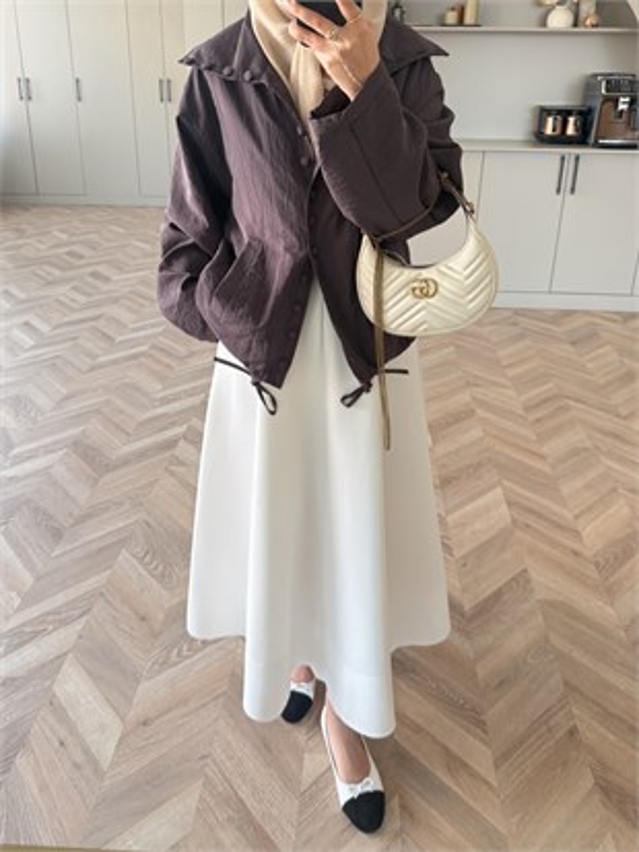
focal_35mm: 24
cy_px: 426
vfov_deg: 71.6
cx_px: 320
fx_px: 590
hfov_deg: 56.8
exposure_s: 1/121
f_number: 1.78
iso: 160
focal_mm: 6.76
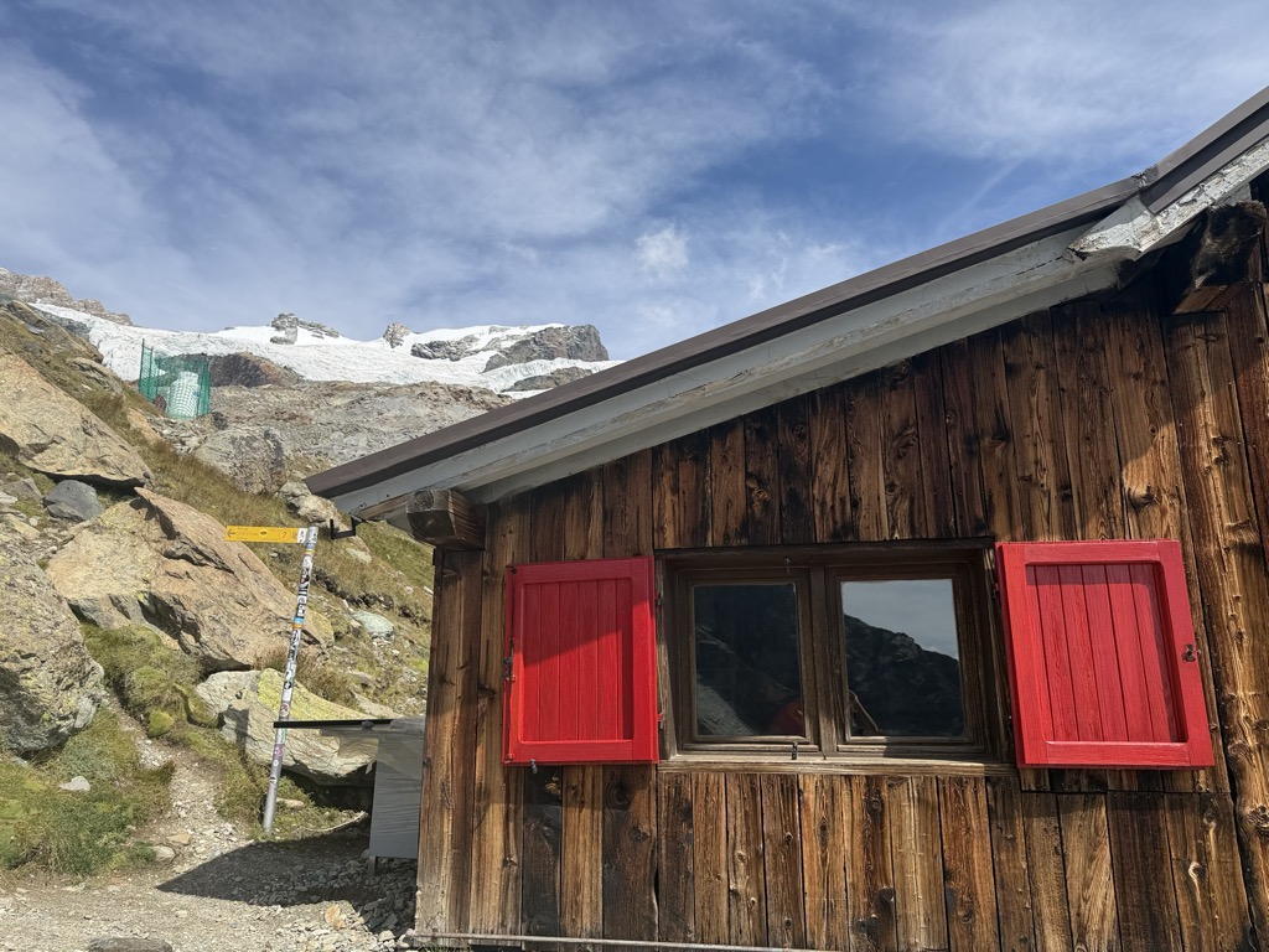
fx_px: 880
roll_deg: +0.4
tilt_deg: +13.0
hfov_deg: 71.6
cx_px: 634
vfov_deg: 56.8
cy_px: 476
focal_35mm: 24
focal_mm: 6.76
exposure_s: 1/5319
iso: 80
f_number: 1.78
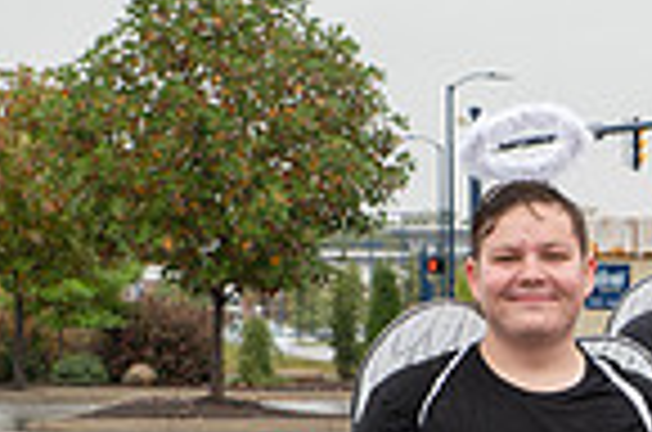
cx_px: 1033
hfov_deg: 8.5
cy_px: 635
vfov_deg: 5.8
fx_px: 4247
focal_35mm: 235
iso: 400
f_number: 7.1
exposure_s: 1/200
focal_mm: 55
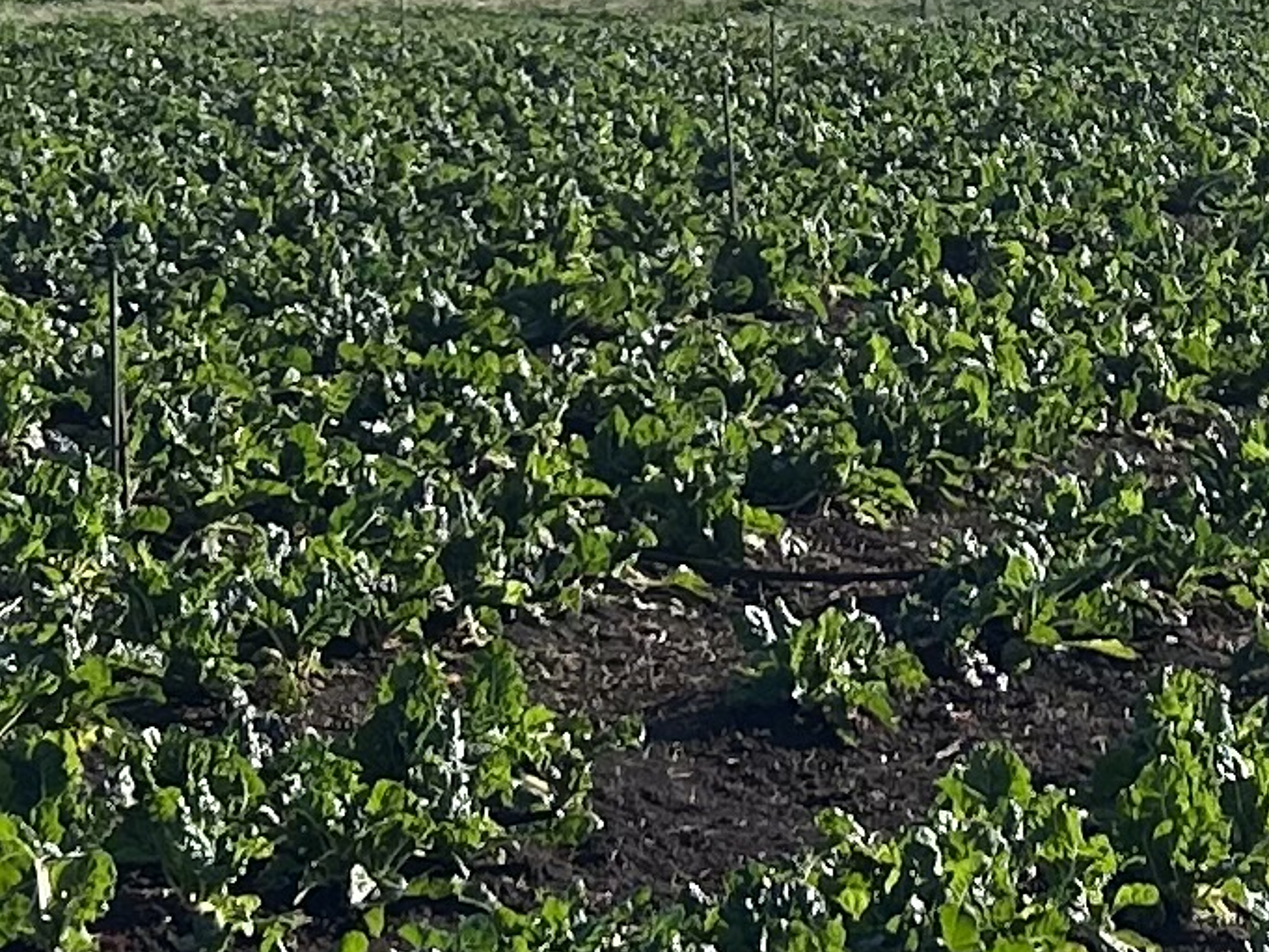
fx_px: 5647
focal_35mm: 154
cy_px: -427
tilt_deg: -0.7
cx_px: 1191
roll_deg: -0.8
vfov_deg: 9.4
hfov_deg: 12.7
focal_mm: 5.7
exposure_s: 1/5882
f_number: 1.5
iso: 50
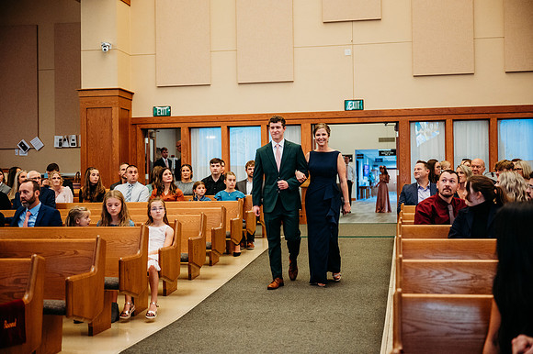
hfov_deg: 40.4
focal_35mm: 49
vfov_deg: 27.5
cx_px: 266
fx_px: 725
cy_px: 177
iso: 2000
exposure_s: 1/250
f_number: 2.8
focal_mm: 49
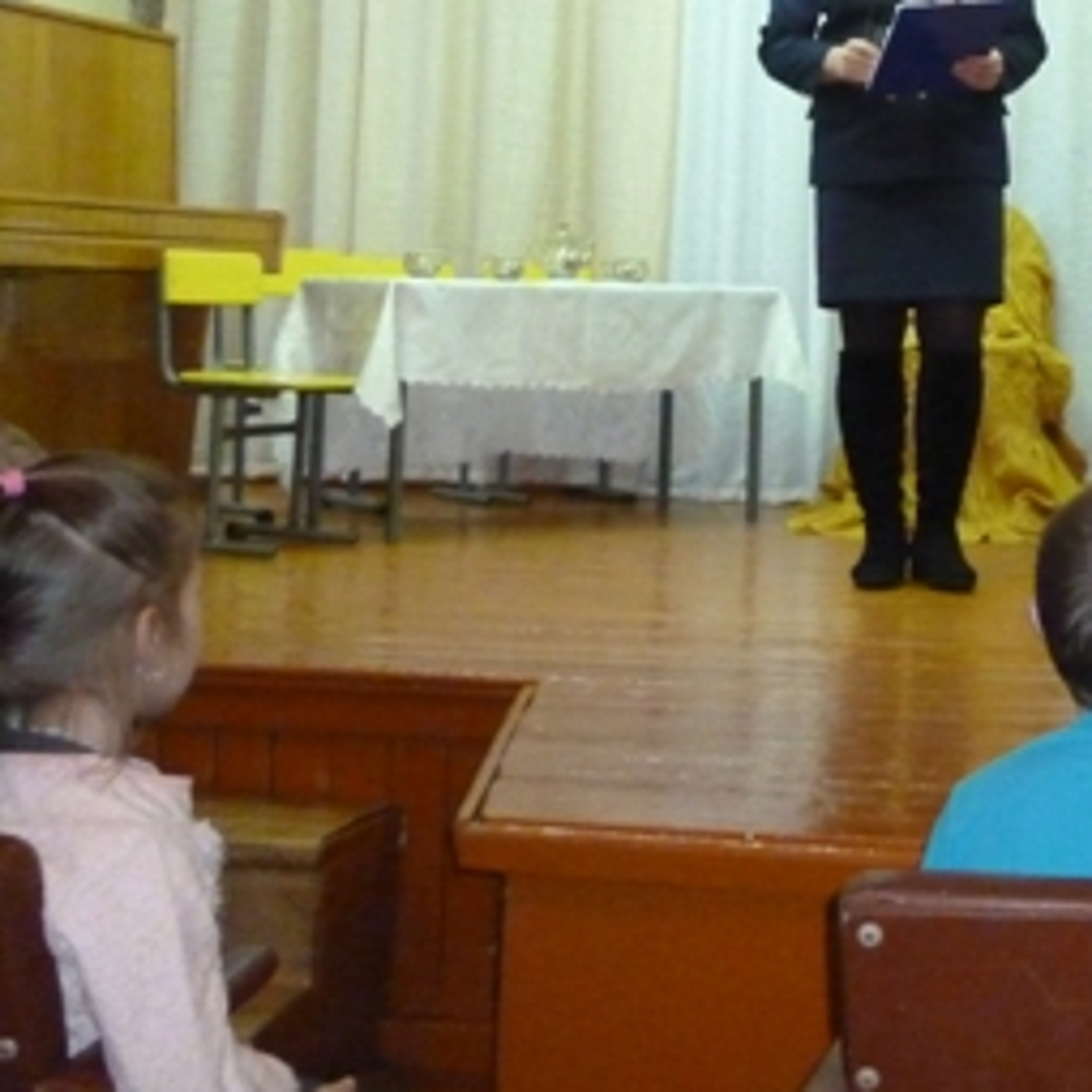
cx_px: 1096
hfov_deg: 26.2
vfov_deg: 26.9
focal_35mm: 62
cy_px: 150
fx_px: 2213
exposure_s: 1/60
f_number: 3.1
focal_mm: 5
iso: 800
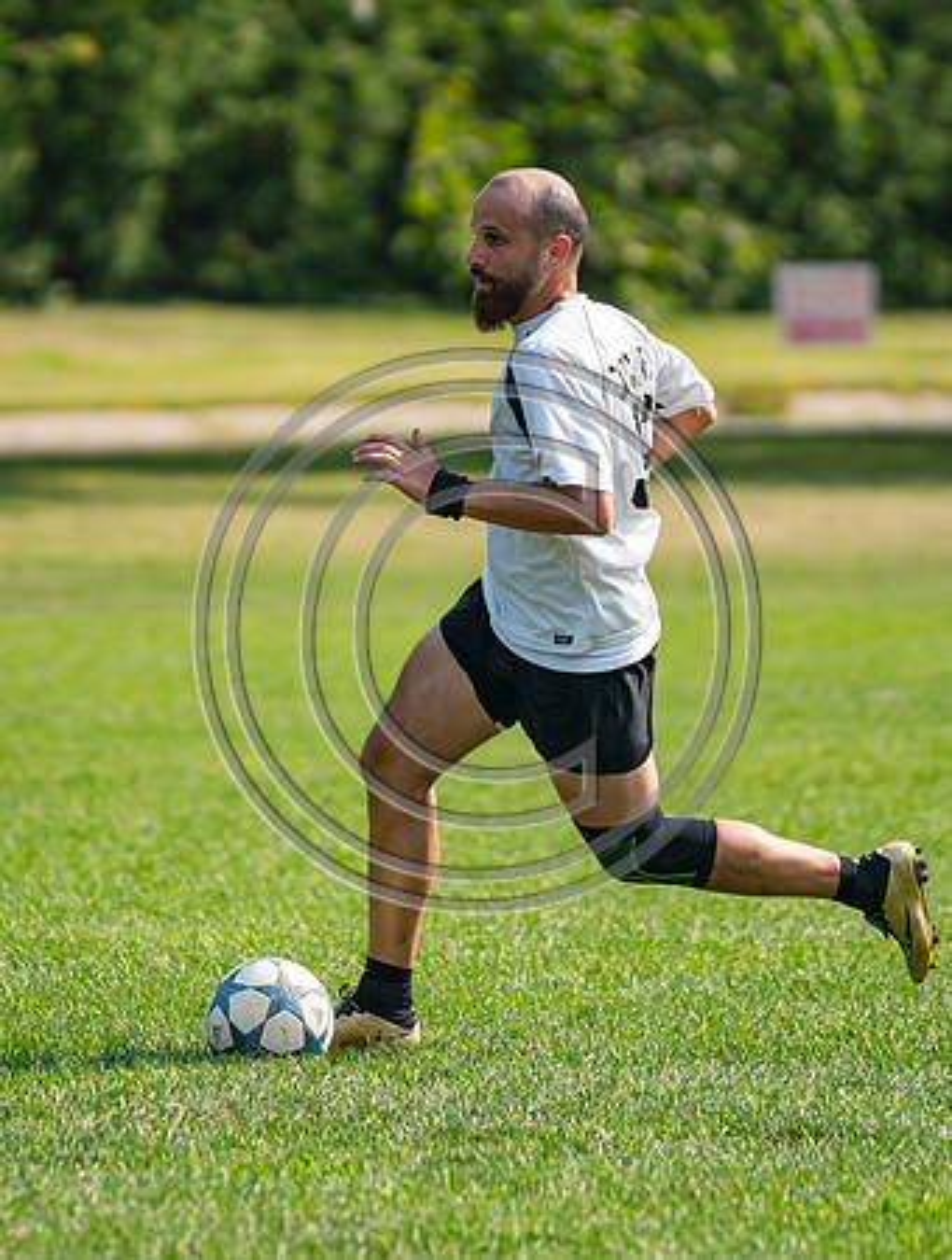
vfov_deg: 3.6
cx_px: 309
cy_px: 527
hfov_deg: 2.7
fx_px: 19858
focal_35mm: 544
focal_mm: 200
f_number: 2.8
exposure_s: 1/4000
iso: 400
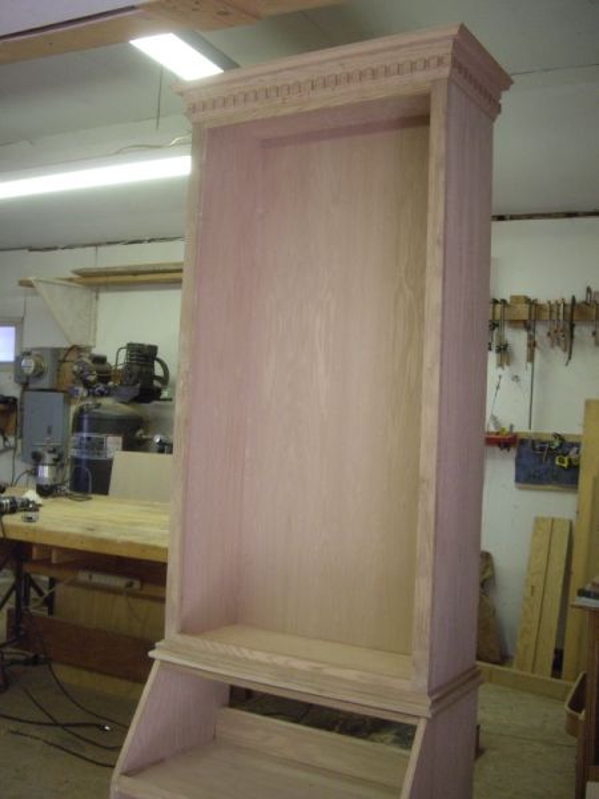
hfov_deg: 37.7
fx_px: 877
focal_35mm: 38
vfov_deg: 49.0
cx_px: 300
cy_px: 400
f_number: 2.8
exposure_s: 1/60
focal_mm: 7.9
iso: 200
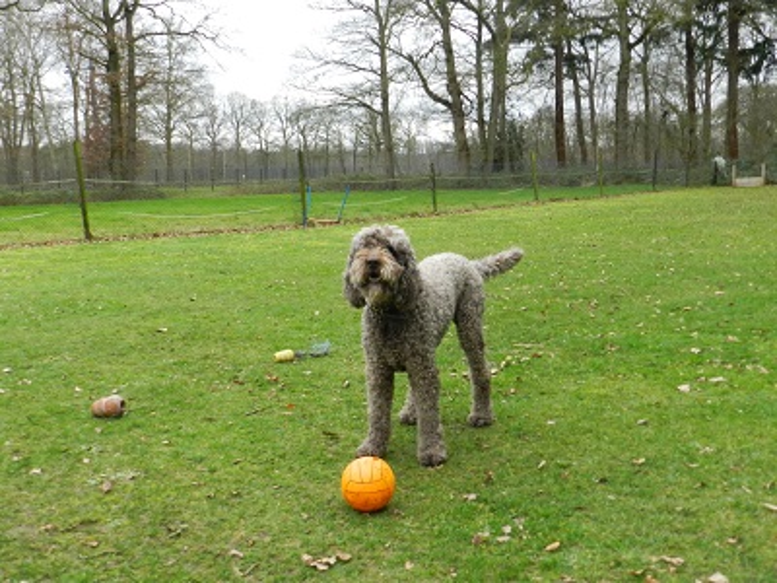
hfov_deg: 49.0
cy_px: 292
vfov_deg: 37.7
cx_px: 388
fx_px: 853
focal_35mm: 38
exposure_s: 1/320
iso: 360
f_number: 4
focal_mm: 6.7
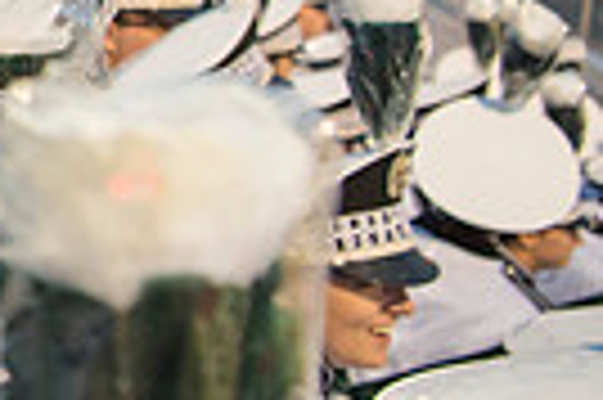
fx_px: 1740
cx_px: -698
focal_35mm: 104
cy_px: -52
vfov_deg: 12.9
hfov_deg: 14.9
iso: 2000
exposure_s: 1/320
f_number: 3.2
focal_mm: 24
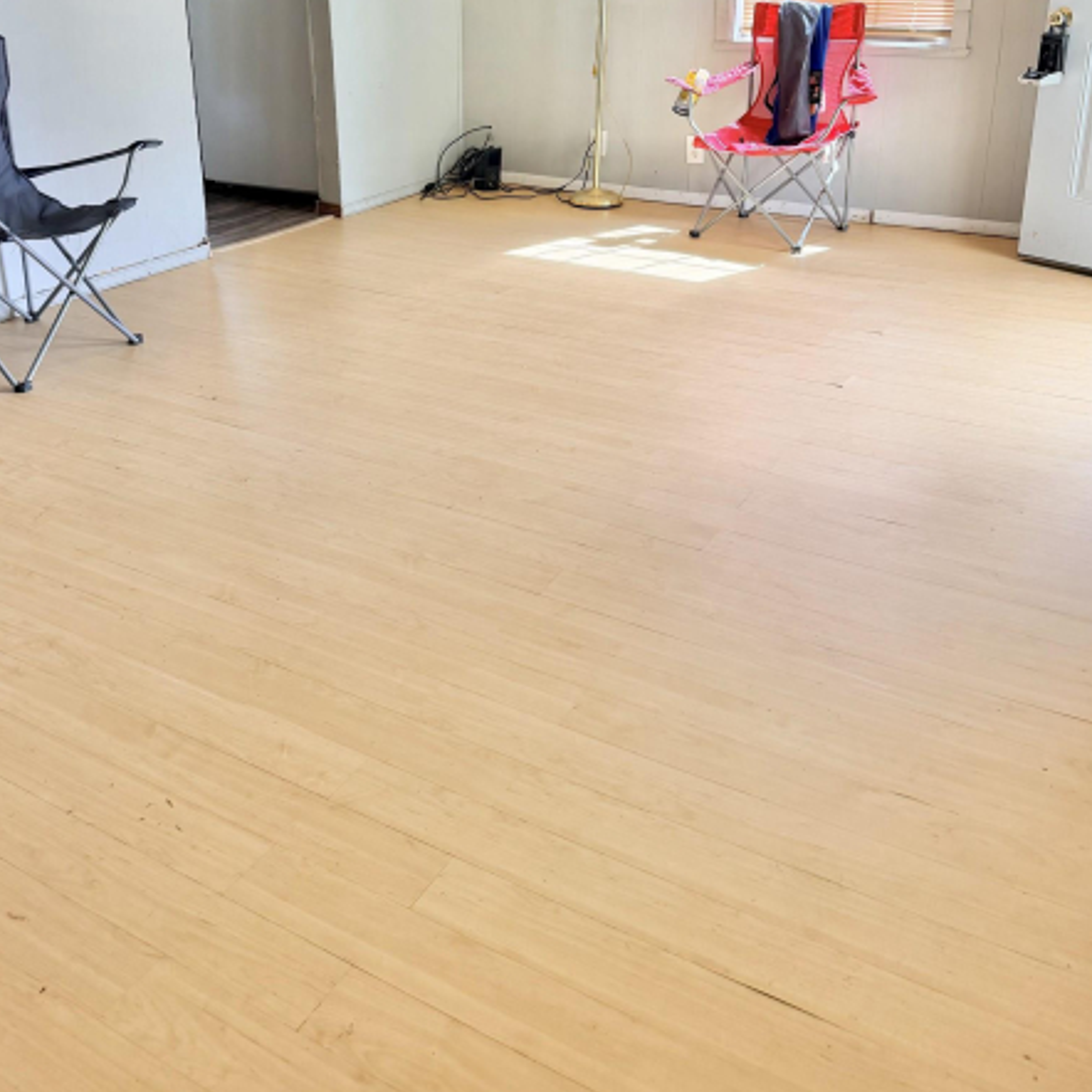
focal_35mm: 32
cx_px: 484
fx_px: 1142
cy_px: 313
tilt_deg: -17.9
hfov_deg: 51.0
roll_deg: +0.3
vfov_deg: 49.6
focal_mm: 6.76
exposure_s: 1/159
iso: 125
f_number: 1.78
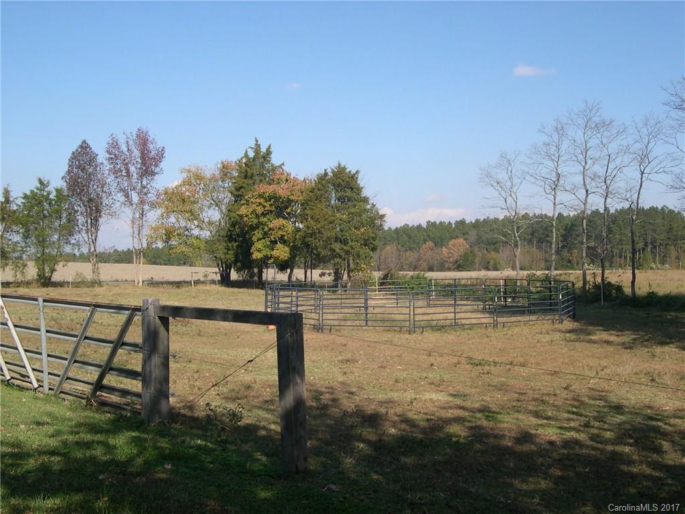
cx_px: 342
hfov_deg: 49.0
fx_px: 752
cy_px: 257
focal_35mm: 38
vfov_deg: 37.7
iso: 100
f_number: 7.6
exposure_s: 1/155
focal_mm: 8
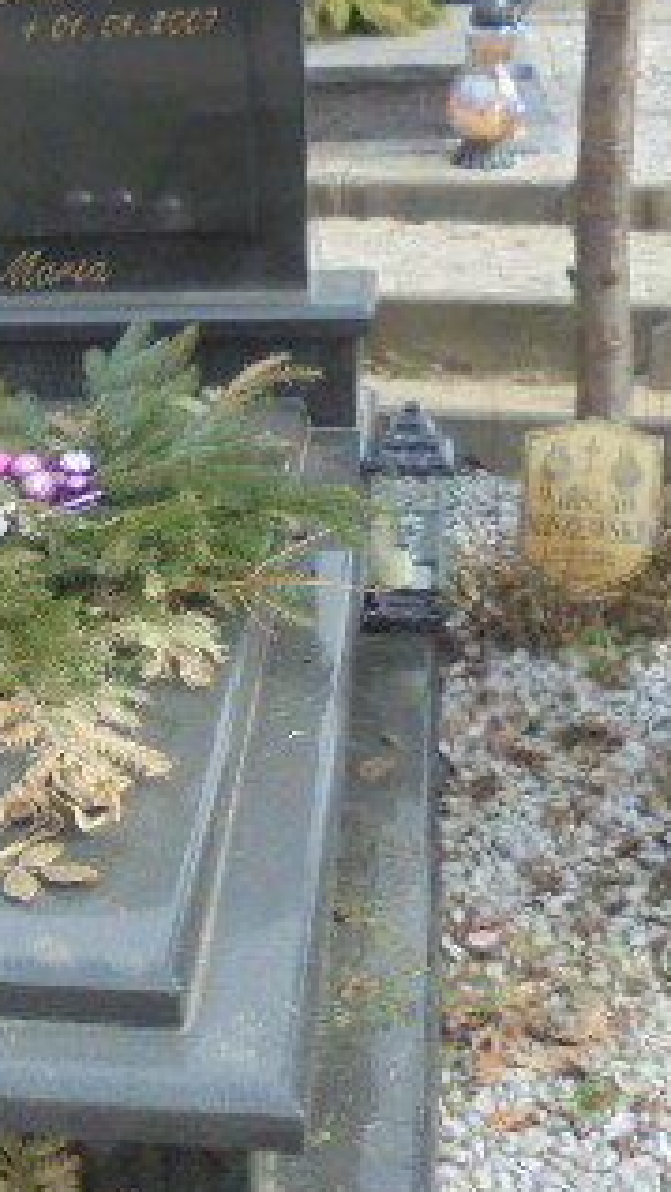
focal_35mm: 57
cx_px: 26
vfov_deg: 36.6
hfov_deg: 20.5
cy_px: 547
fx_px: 1802
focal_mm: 4.6
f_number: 3.5
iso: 100
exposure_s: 1/320
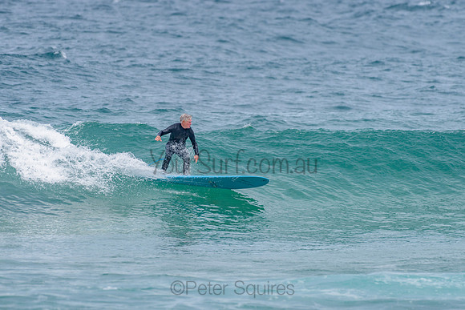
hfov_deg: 3.4
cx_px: 237
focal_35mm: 613
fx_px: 7916
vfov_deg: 2.2
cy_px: 139
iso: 180
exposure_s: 1/2000
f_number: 5.6
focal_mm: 500
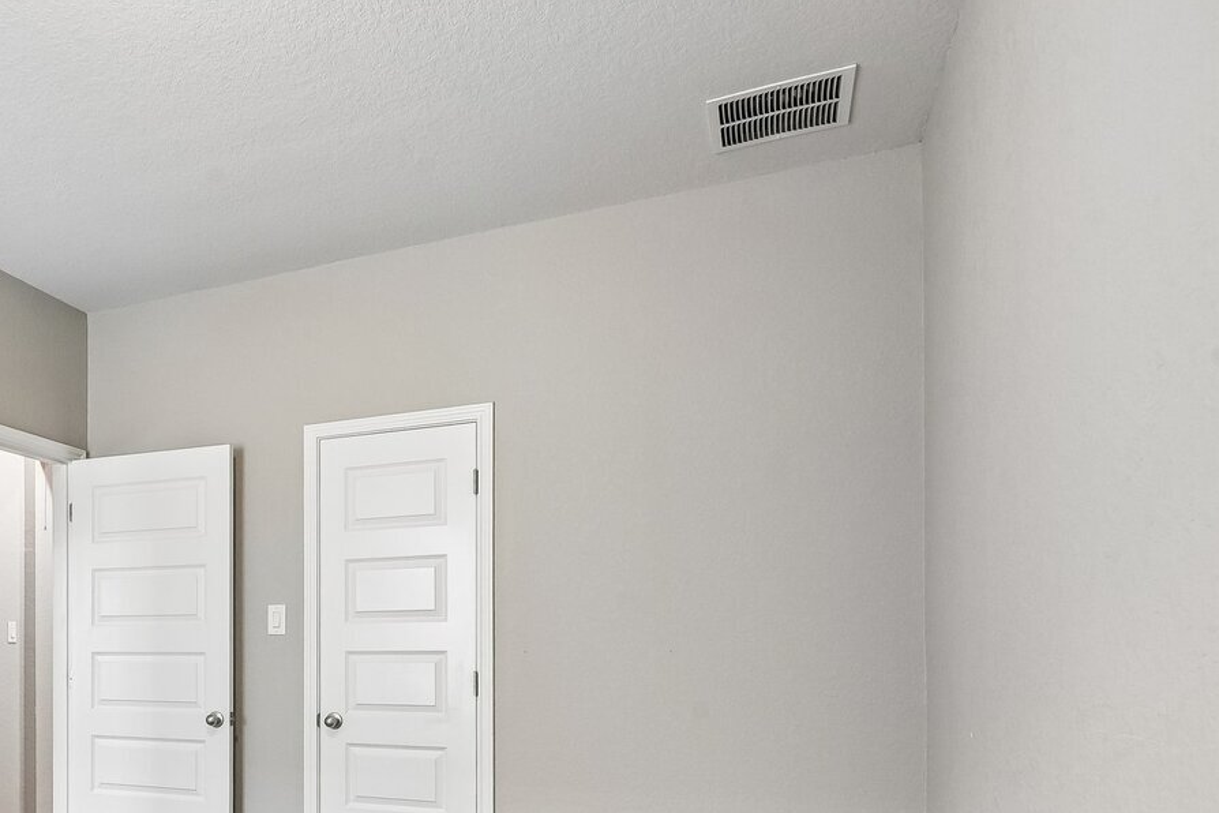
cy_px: 657
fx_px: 982
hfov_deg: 56.3
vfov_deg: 42.8
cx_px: 155
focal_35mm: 29
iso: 1600
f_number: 8
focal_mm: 16
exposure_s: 1/15
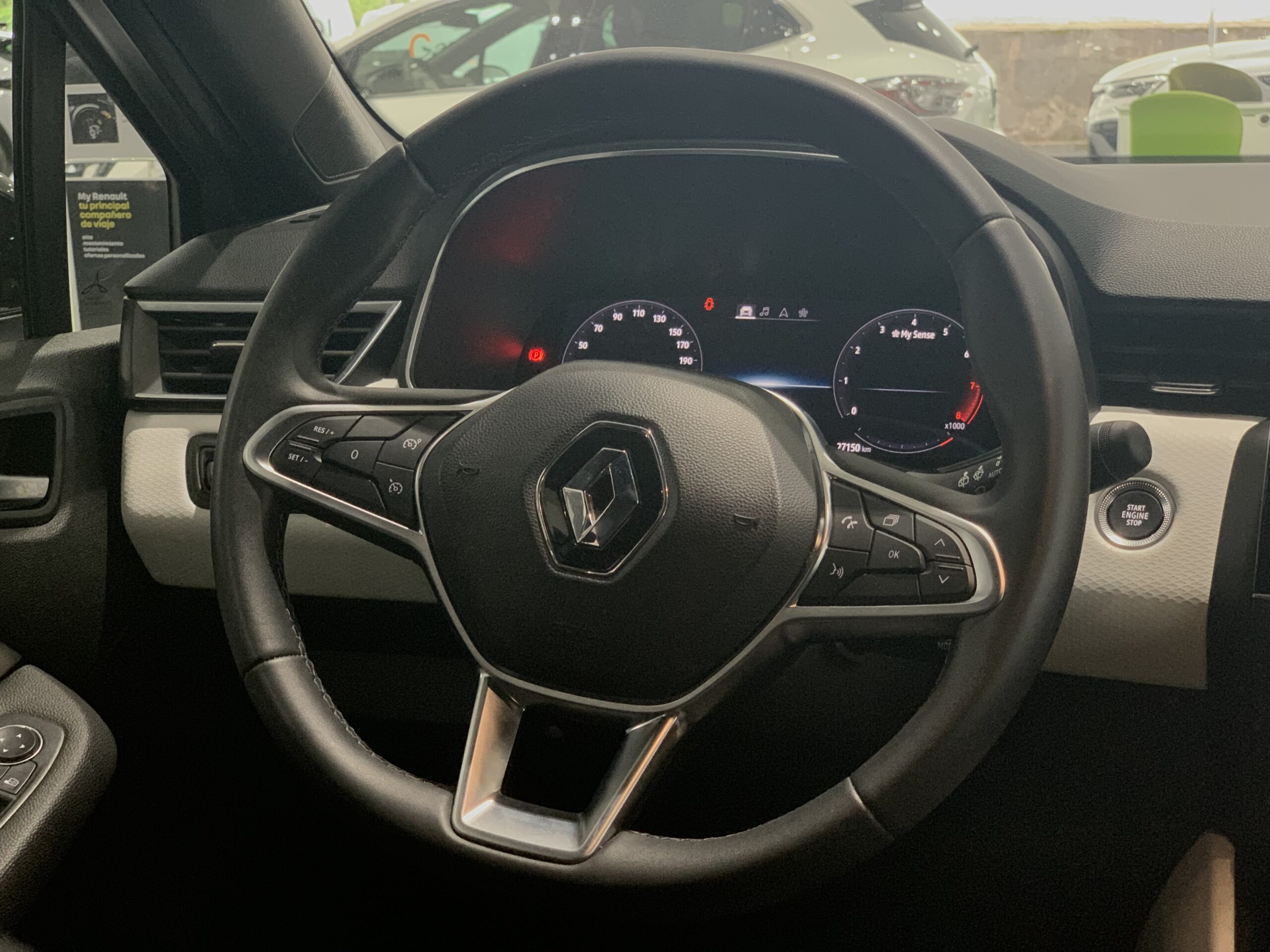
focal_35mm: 52
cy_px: 476
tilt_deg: -12.5
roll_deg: +0.6
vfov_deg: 28.0
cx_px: 635
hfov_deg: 36.8
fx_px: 1908
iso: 640
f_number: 2.4
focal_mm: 6
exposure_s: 1/33
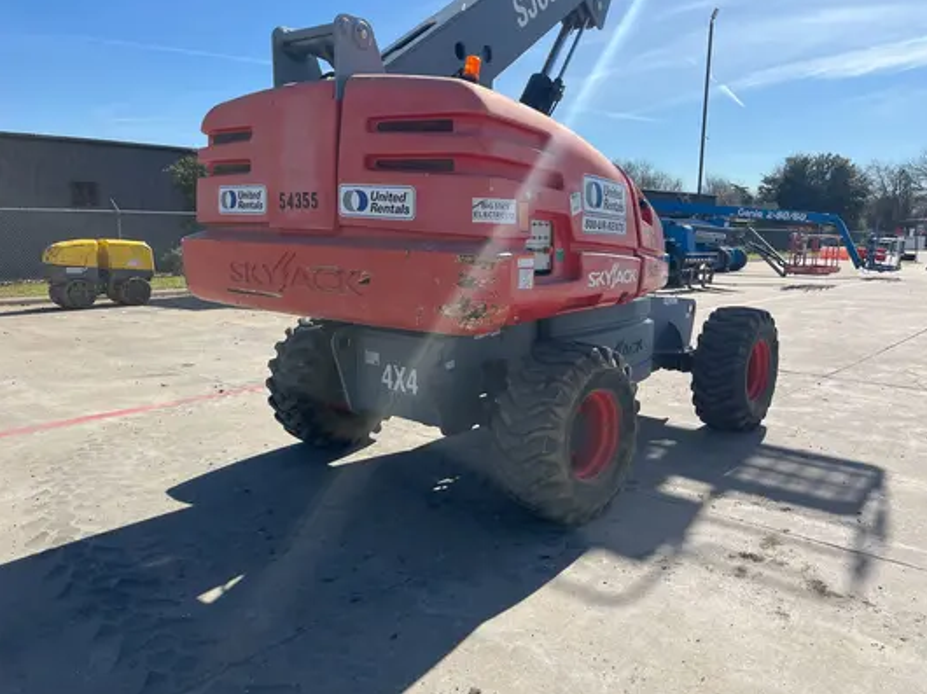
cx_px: 477
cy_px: 344
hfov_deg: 65.3
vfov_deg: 51.3
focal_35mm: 27
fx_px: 723
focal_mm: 5.1
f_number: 1.6
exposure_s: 1/3745
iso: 50
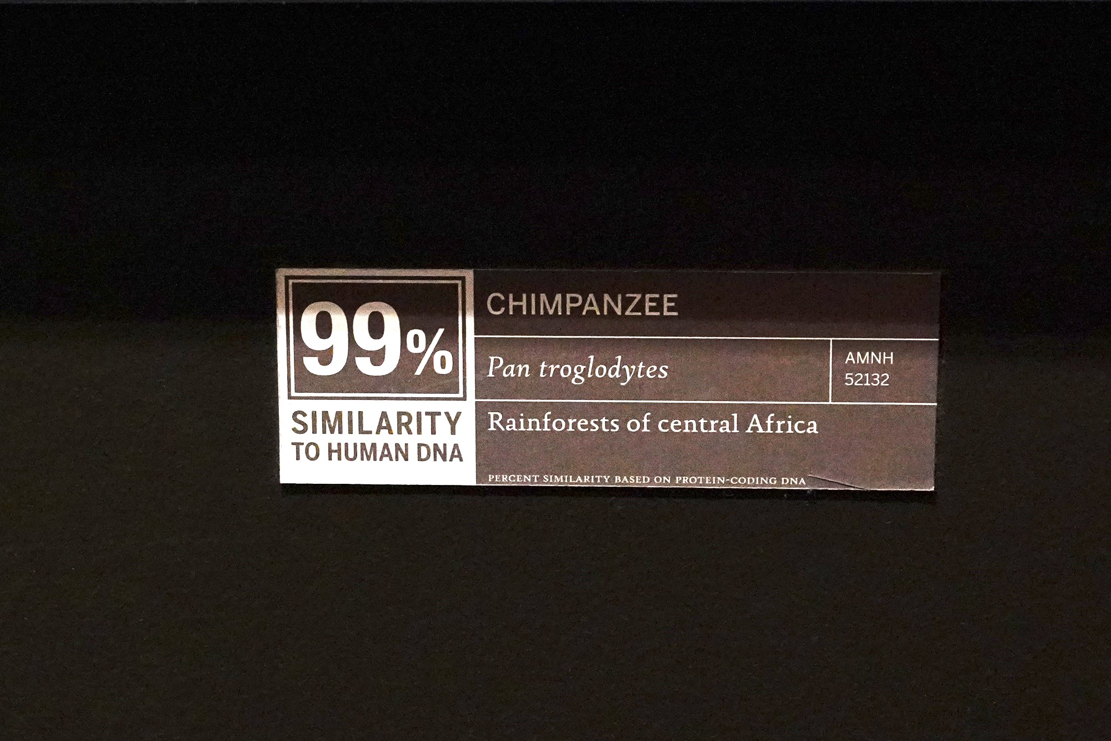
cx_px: 556
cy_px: 370
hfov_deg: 48.5
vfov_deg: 33.4
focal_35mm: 40
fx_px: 1235
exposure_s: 1/80
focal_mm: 40
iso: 10000
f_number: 4
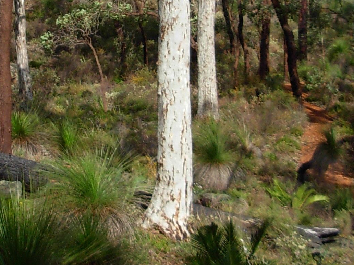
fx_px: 1156
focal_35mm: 113
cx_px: 48
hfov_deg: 17.2
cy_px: 22
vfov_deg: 13.0
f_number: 2.9
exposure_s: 1/939
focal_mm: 6.3
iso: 79
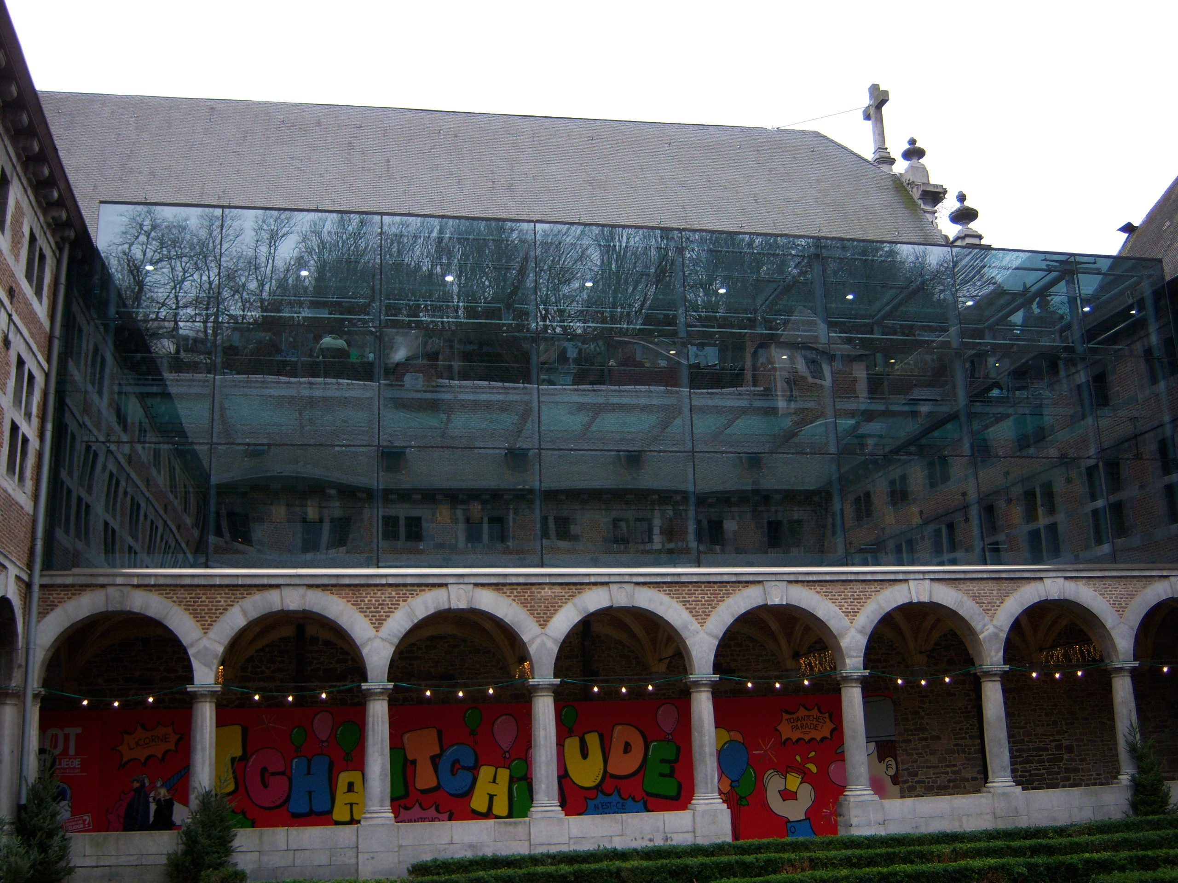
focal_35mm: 36
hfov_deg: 51.4
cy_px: 442
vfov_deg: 39.7
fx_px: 1225
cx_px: 589
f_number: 2.8
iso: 80
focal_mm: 7.5
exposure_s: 1/80
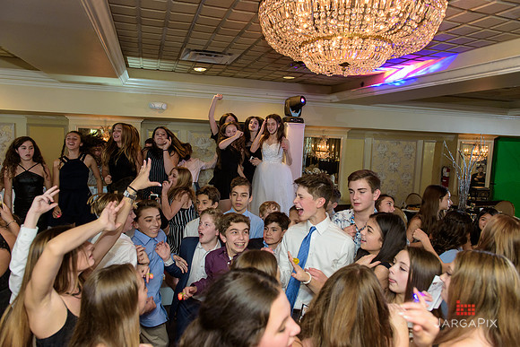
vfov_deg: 53.2
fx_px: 347
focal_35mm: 24
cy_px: 174
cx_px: 260
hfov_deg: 73.7
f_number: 3.2
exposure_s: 1/125
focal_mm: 24
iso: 1600
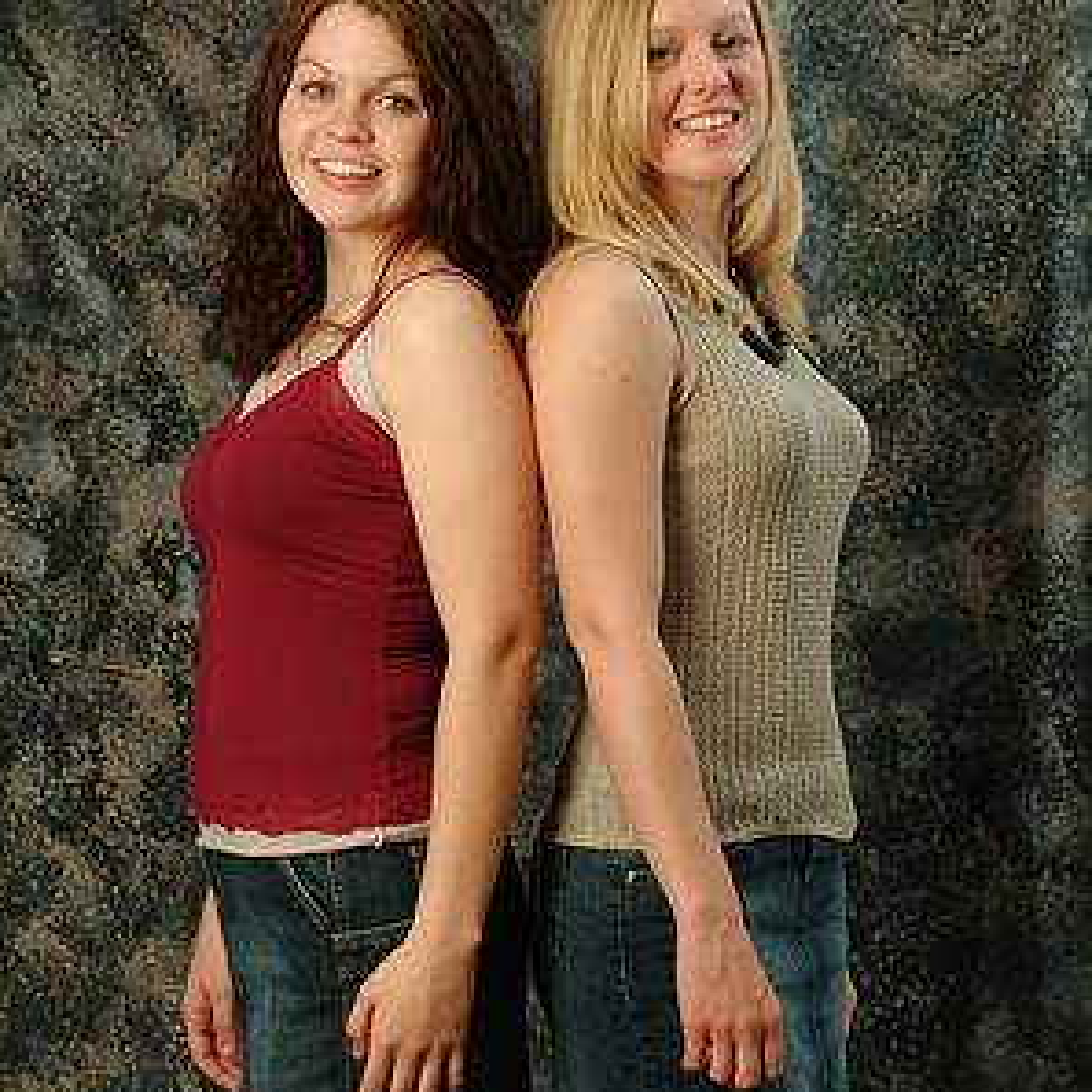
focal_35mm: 153
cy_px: 415
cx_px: 542
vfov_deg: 11.4
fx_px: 5448
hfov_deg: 11.4
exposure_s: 1/125
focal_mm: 79
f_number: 13
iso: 400
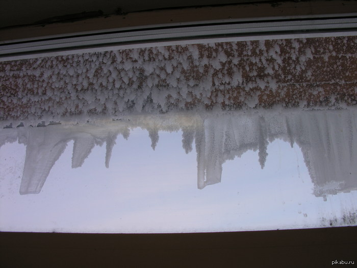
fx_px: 361
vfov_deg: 40.7
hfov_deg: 52.6
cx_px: 178
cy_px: 134
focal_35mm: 35
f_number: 4.5
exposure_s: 1/112
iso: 50
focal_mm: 8.9
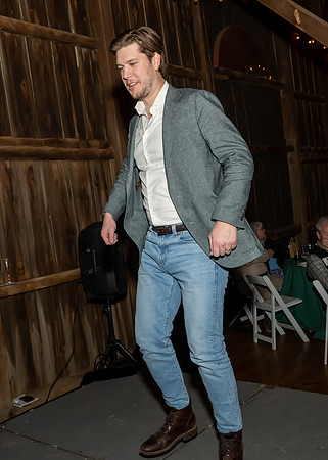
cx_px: 161
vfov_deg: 51.3
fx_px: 479
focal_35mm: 37
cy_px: 230
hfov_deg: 37.8
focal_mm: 17
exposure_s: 1/250
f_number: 8
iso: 640
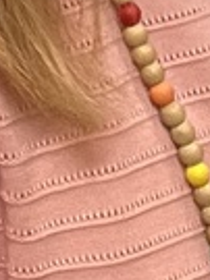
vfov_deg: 7.9
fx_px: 1847
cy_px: -429
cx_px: -362
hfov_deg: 6.1
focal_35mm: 228
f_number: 2.2
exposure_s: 1/41
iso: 160
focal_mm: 2.71
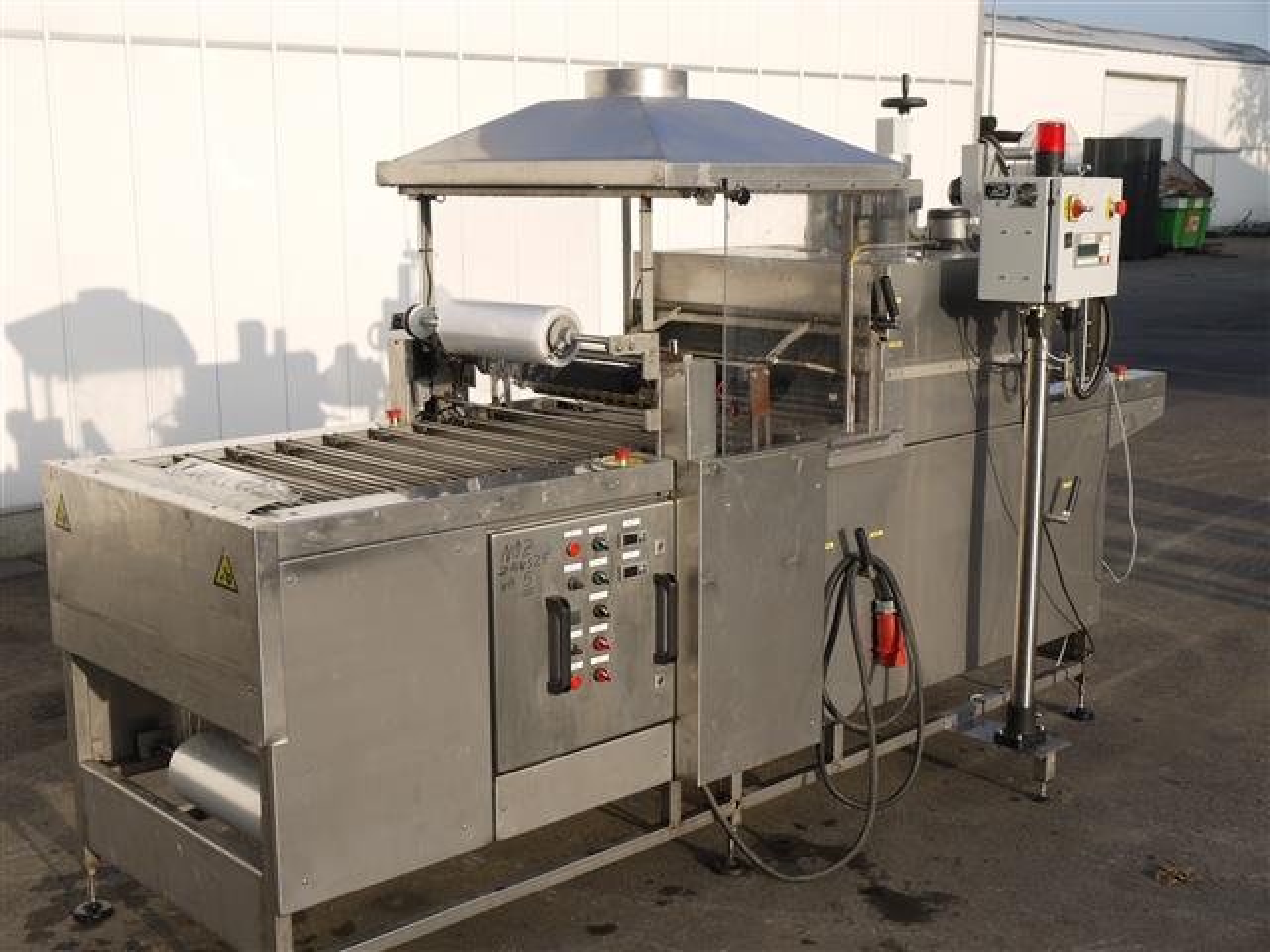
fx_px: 1614
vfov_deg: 32.9
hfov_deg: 42.9
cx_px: 635
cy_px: 476
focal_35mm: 44
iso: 100
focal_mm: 22
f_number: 7.1
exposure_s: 1/250
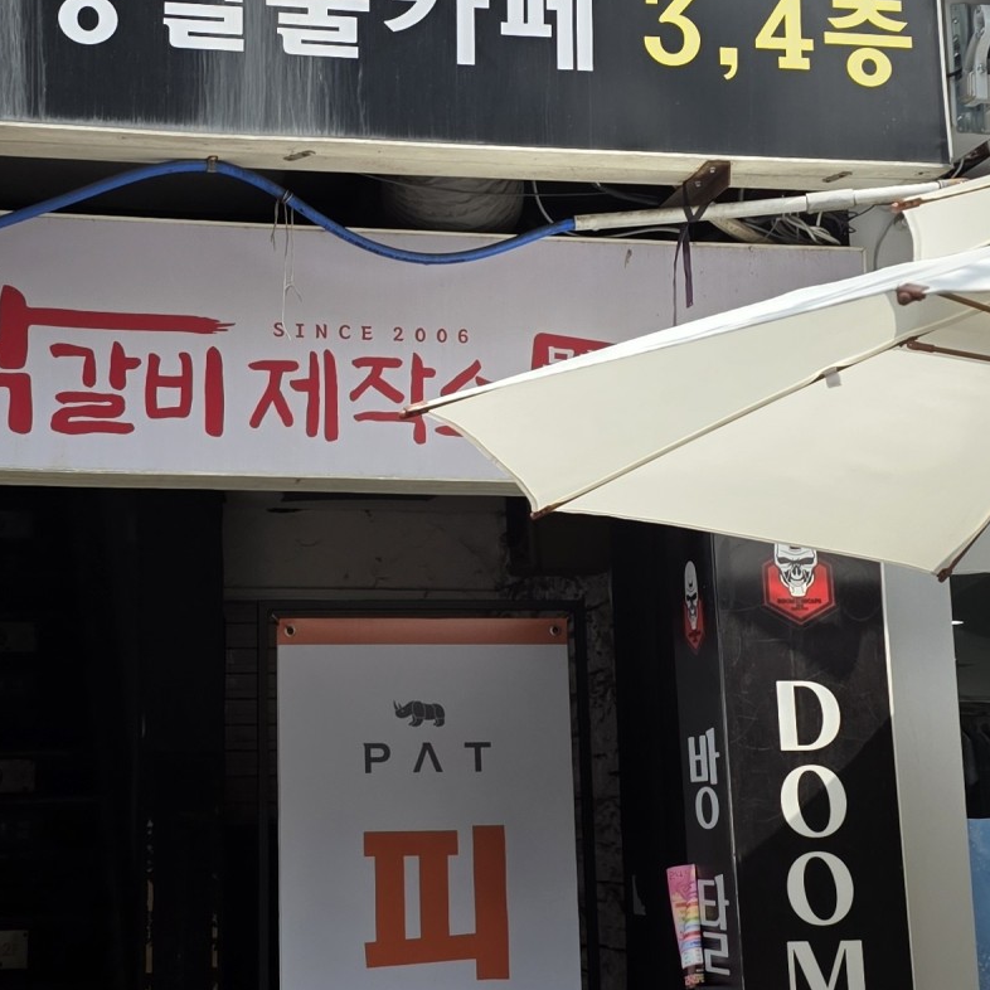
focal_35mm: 69
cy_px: 394
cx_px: 285
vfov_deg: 25.0
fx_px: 2233
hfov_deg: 24.8
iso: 80
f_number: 1.7
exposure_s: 1/3891
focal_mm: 6.3
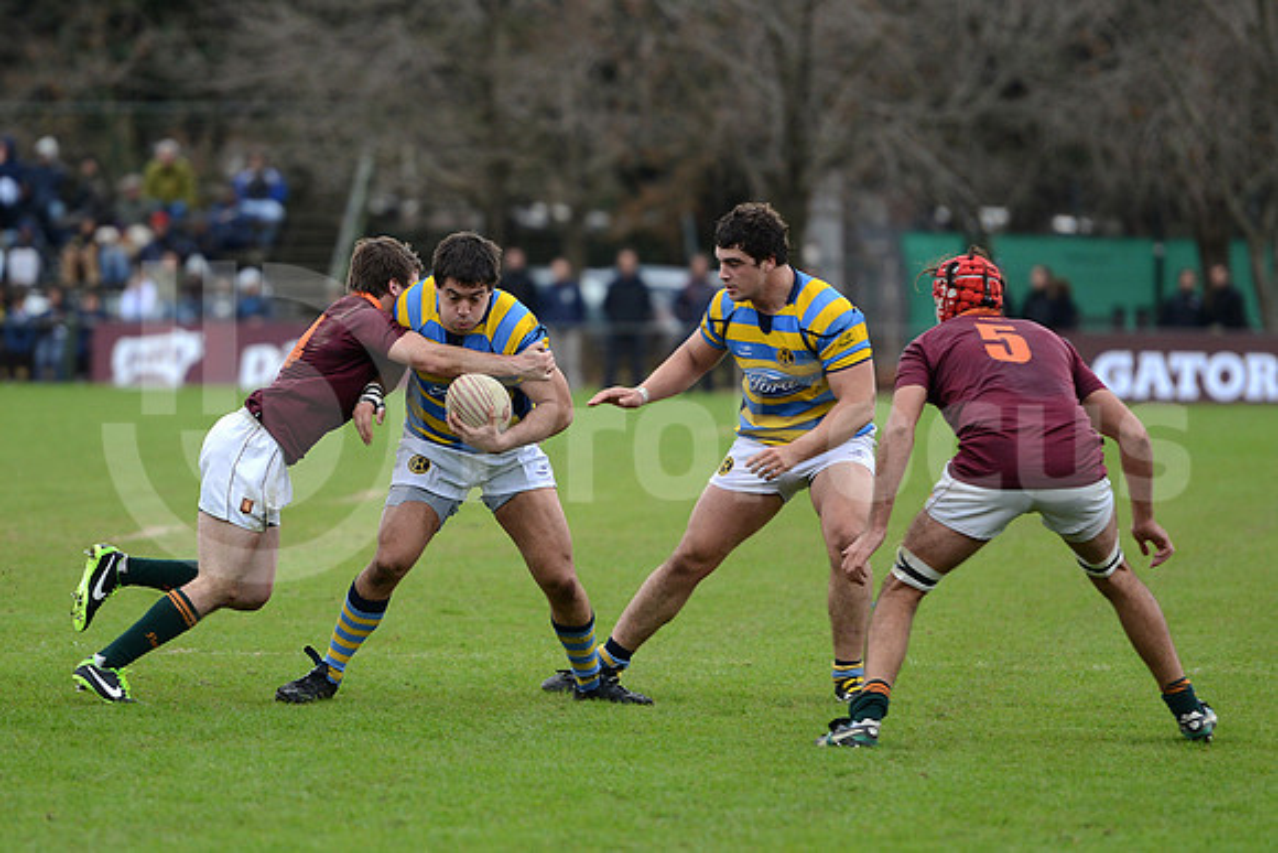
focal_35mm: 200
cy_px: 426
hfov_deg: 10.3
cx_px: 639
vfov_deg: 6.9
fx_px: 7101
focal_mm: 200
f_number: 2.8
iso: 500
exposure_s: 1/500
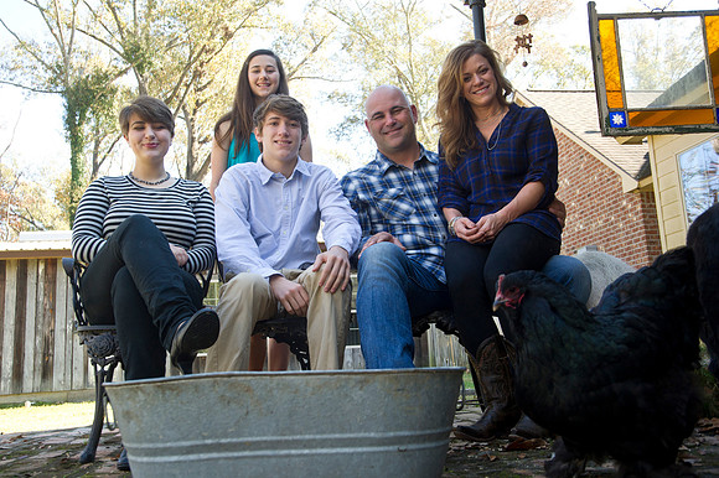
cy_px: 239
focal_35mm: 38
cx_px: 360
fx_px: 758
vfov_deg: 35.0
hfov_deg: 50.7
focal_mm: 38
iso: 400
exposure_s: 1/100
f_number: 9
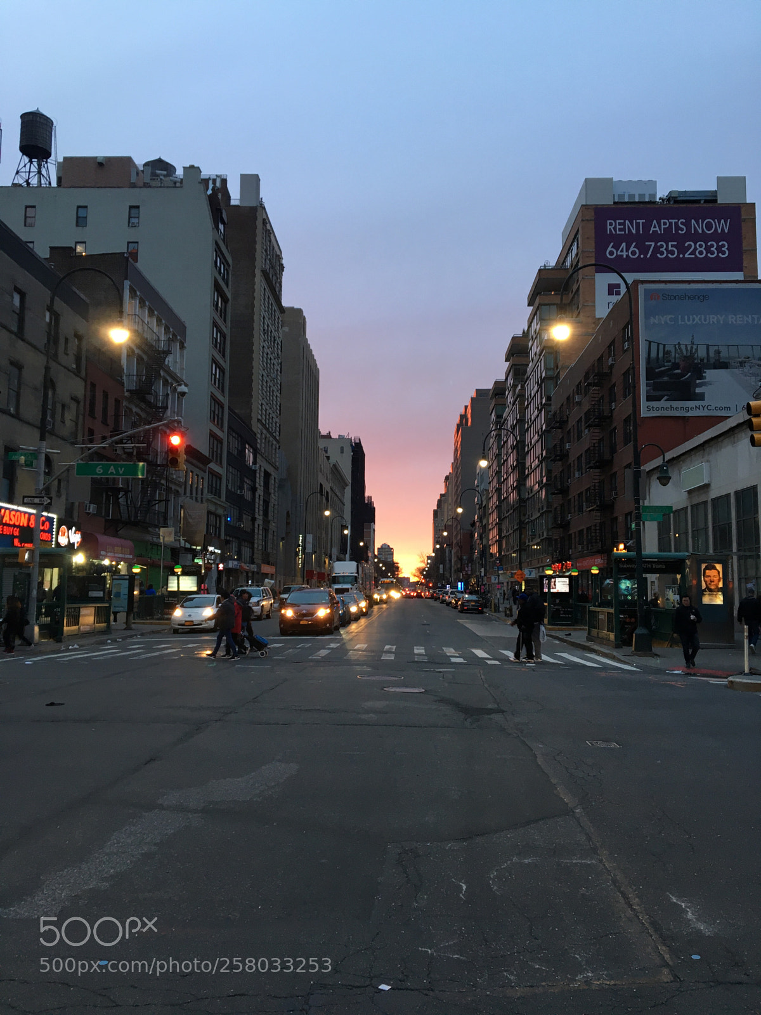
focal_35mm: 29
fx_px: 850
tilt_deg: +7.2
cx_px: 380
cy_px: 508
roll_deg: -1.0
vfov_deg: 61.7
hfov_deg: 48.2
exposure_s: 1/30
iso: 50
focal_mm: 4.15
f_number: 2.2
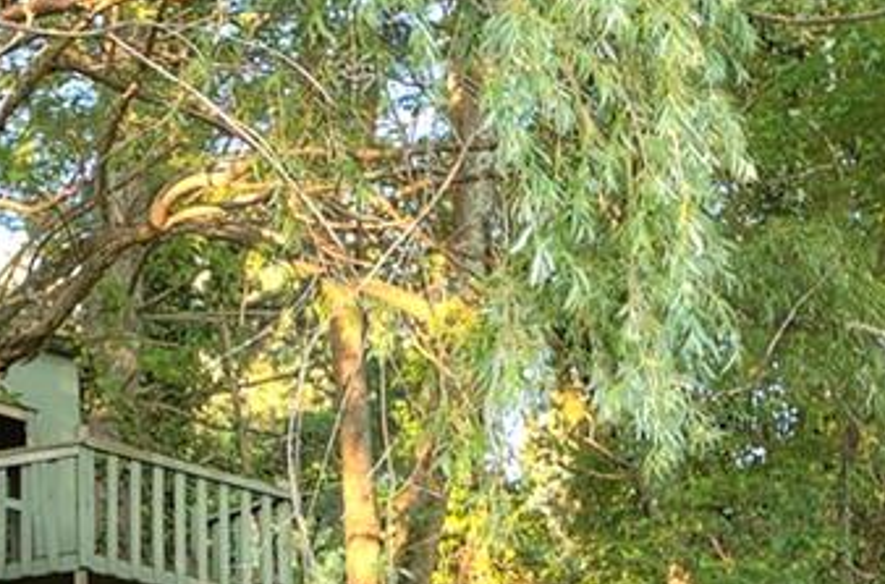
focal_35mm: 100
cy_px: 732
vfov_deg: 13.2
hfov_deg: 20.0
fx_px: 2450
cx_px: 52
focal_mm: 22
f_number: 7.1
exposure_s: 1/15
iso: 100
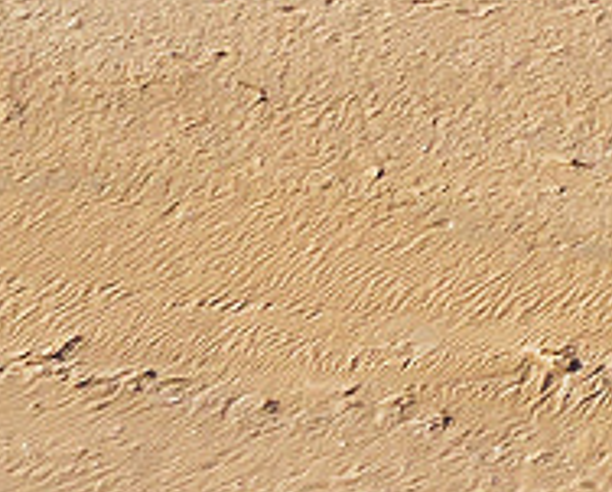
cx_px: 2025
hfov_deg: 2.9
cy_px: -419
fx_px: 11918
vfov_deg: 2.4
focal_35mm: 657
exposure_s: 1/640
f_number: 9
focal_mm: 55
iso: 200
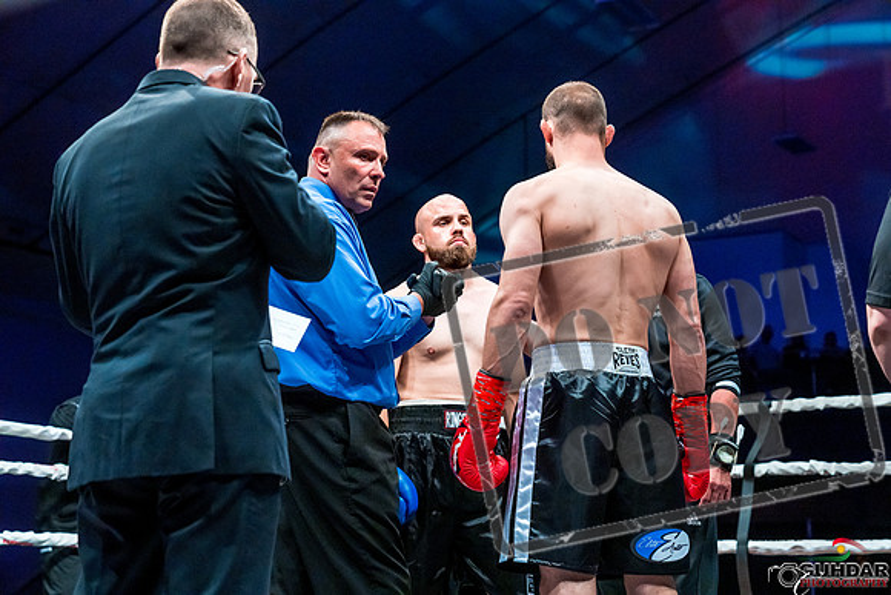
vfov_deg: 22.6
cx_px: 446
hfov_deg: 33.4
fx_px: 1485
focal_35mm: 60
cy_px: 298
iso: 4000
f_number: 4
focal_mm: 60
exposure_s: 1/1000
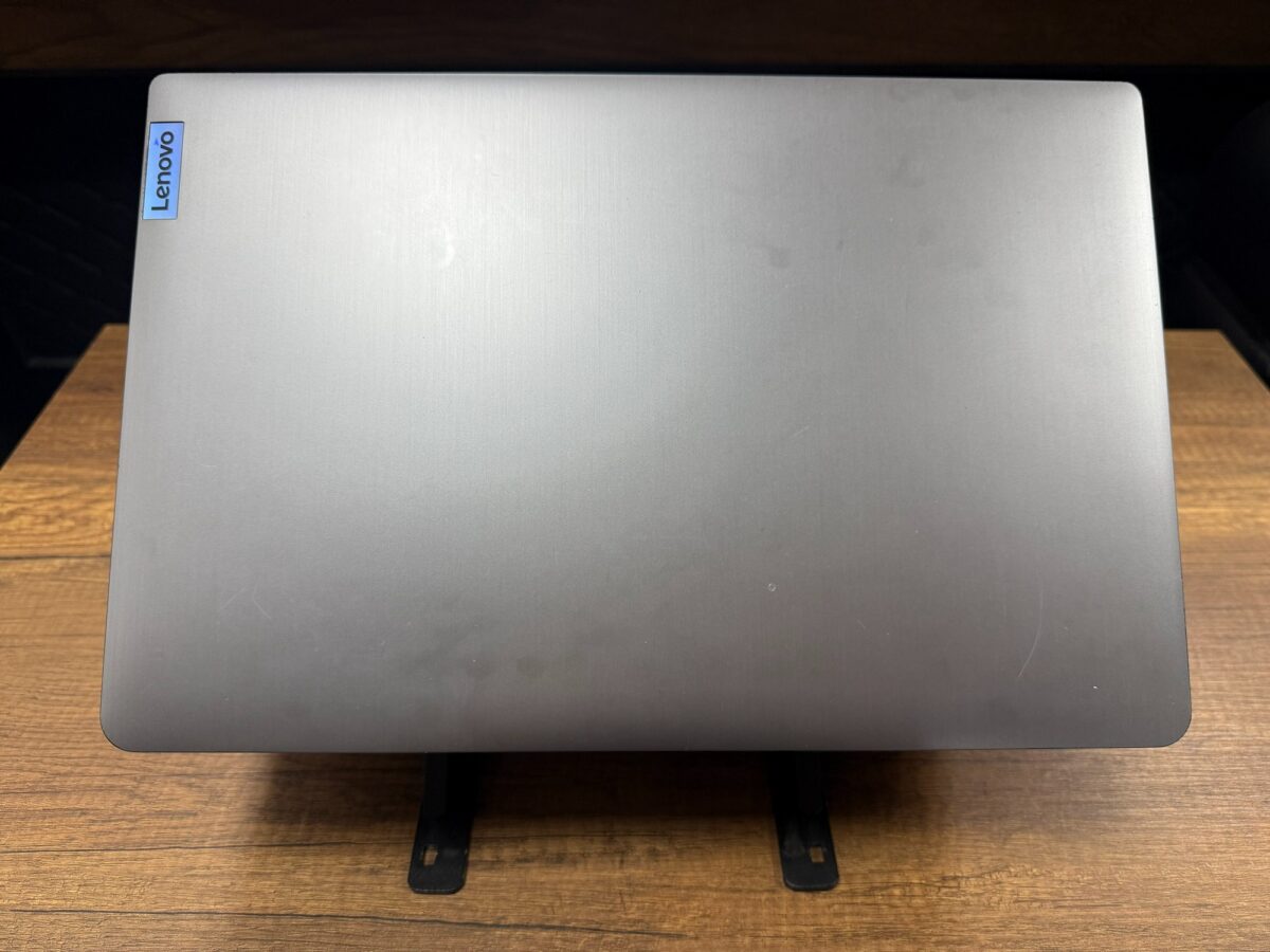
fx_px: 881
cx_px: 635
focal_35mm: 24
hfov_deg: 71.6
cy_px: 476
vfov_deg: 56.8
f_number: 1.78
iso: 125
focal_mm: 6.76
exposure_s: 1/100
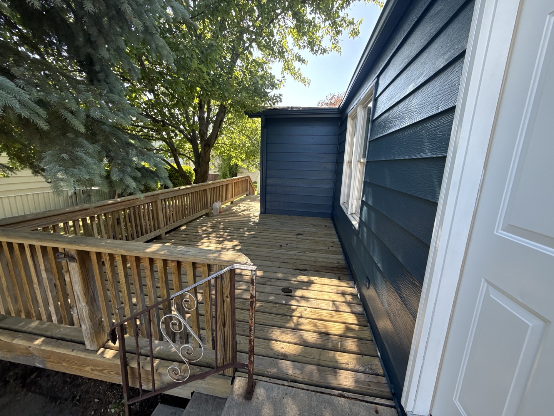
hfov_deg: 102.1
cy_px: 208
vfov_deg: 85.7
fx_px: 224
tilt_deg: -11.4
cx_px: 277
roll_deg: -2.1
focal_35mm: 14
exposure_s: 1/202
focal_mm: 2.22
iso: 64
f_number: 2.2
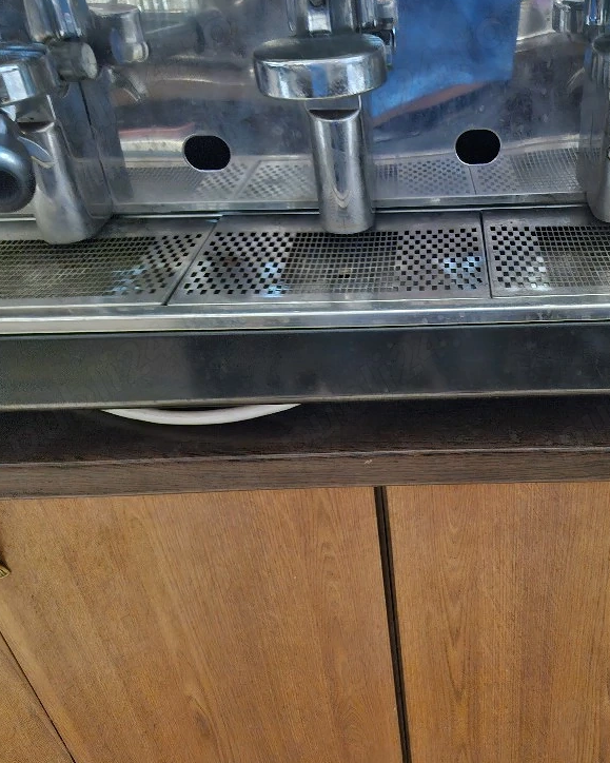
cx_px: 461
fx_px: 700
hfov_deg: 45.4
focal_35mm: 31
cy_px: 383
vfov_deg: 57.2
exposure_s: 1/11
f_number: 1.8
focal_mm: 5.54
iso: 1250
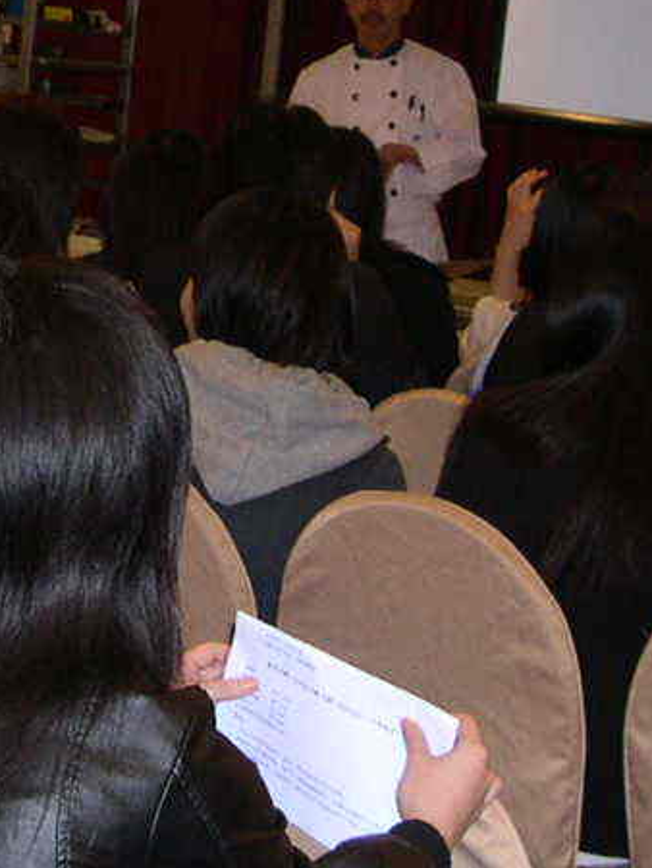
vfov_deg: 14.5
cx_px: -102
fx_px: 3387
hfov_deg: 10.8
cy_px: 191
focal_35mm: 135
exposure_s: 1/60
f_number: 2.8
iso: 207
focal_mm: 8
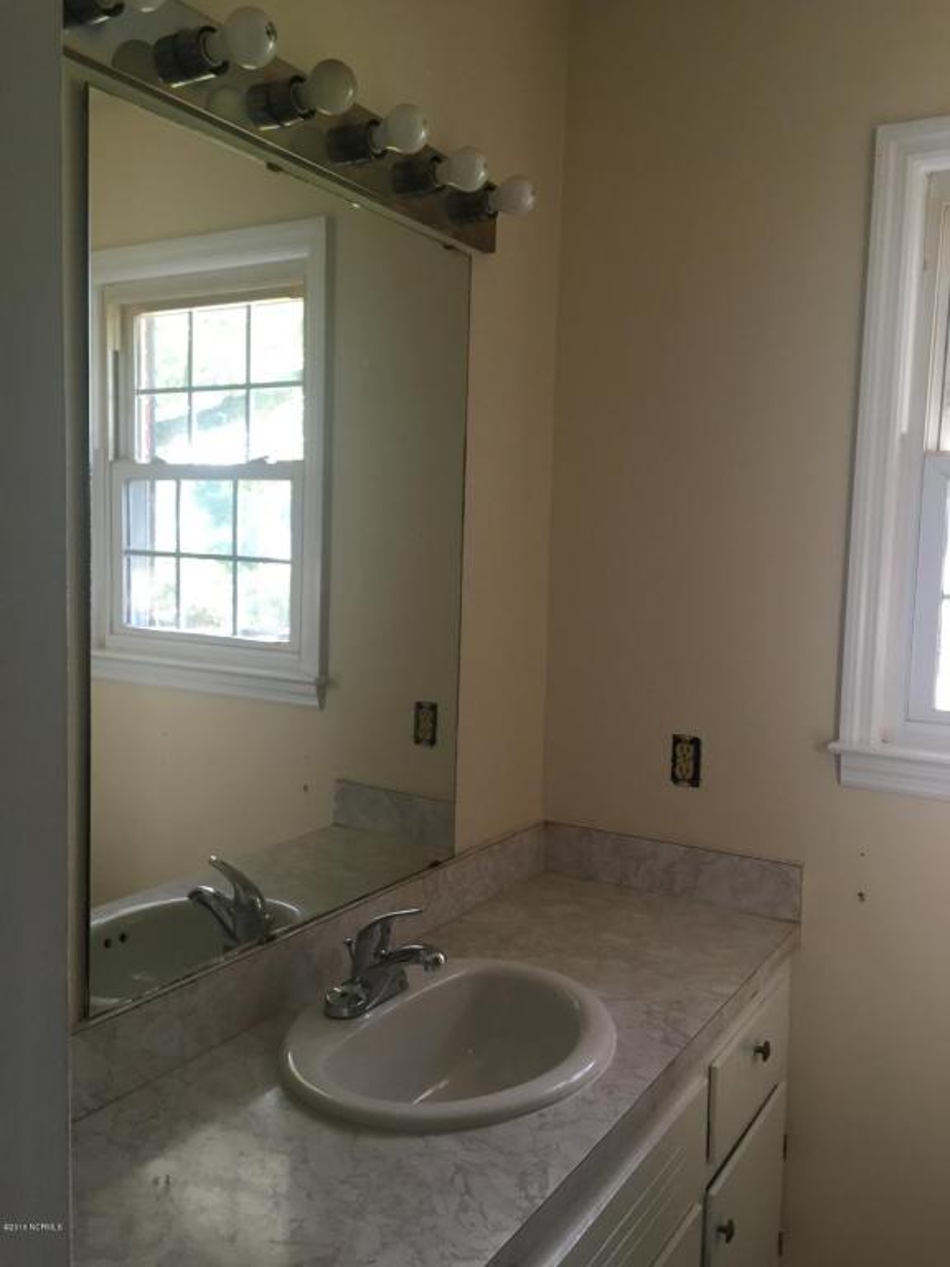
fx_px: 1061
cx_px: 475
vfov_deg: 61.7
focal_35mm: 29
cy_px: 634
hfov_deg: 48.2
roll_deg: -1.3
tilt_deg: -4.2
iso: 80
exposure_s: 1/30
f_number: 2.2
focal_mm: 4.15
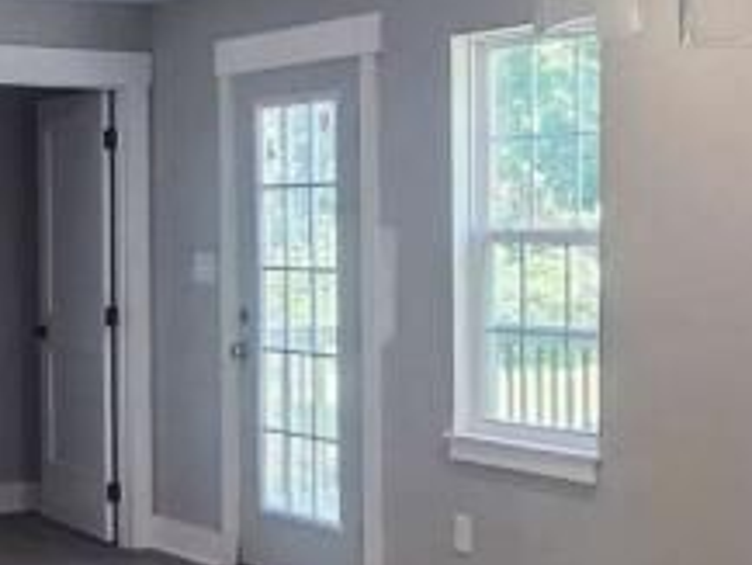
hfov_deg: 27.0
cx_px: 347
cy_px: 305
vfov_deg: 20.5
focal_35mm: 72
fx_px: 1565
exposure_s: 1/120
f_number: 2.2
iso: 200
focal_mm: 2.2
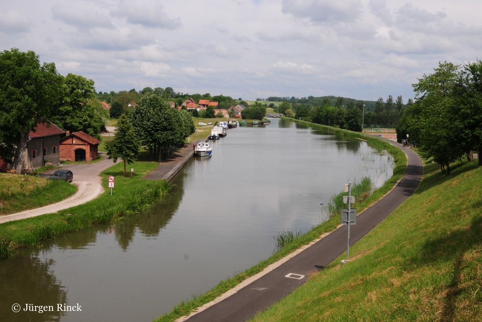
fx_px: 616
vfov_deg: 29.2
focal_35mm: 46
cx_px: 242
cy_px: 163
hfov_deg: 42.7
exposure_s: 1/400
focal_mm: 30
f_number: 10
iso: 200
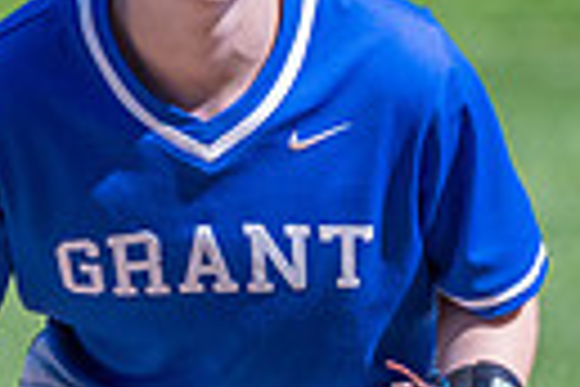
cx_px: 273
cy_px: 351
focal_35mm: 2736
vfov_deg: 0.5
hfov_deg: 0.8
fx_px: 44077
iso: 640
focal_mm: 420
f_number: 5.6
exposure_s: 1/1000
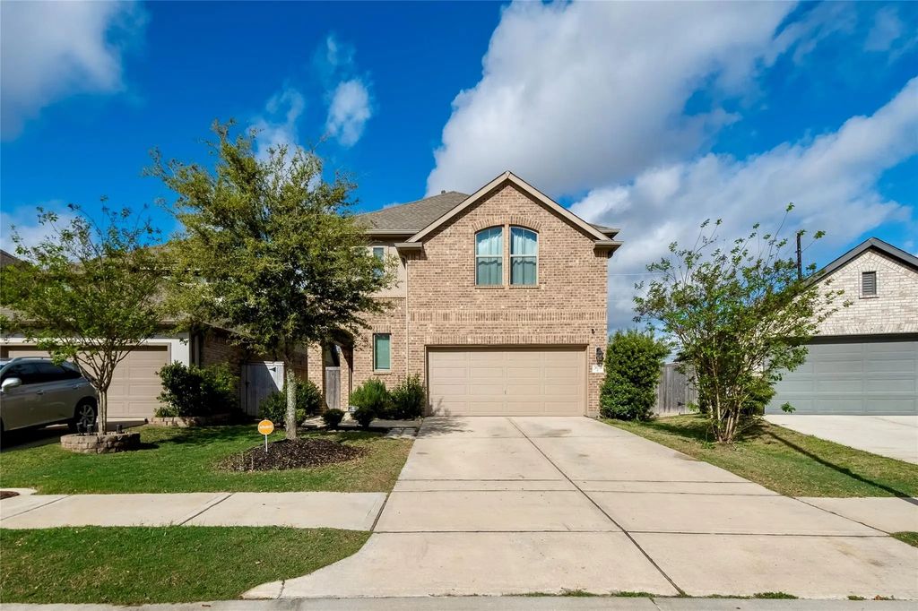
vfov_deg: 90.0
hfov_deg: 112.6
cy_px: 306
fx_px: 306
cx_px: 459
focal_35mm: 12
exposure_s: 1/3200
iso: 160
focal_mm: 8
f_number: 13
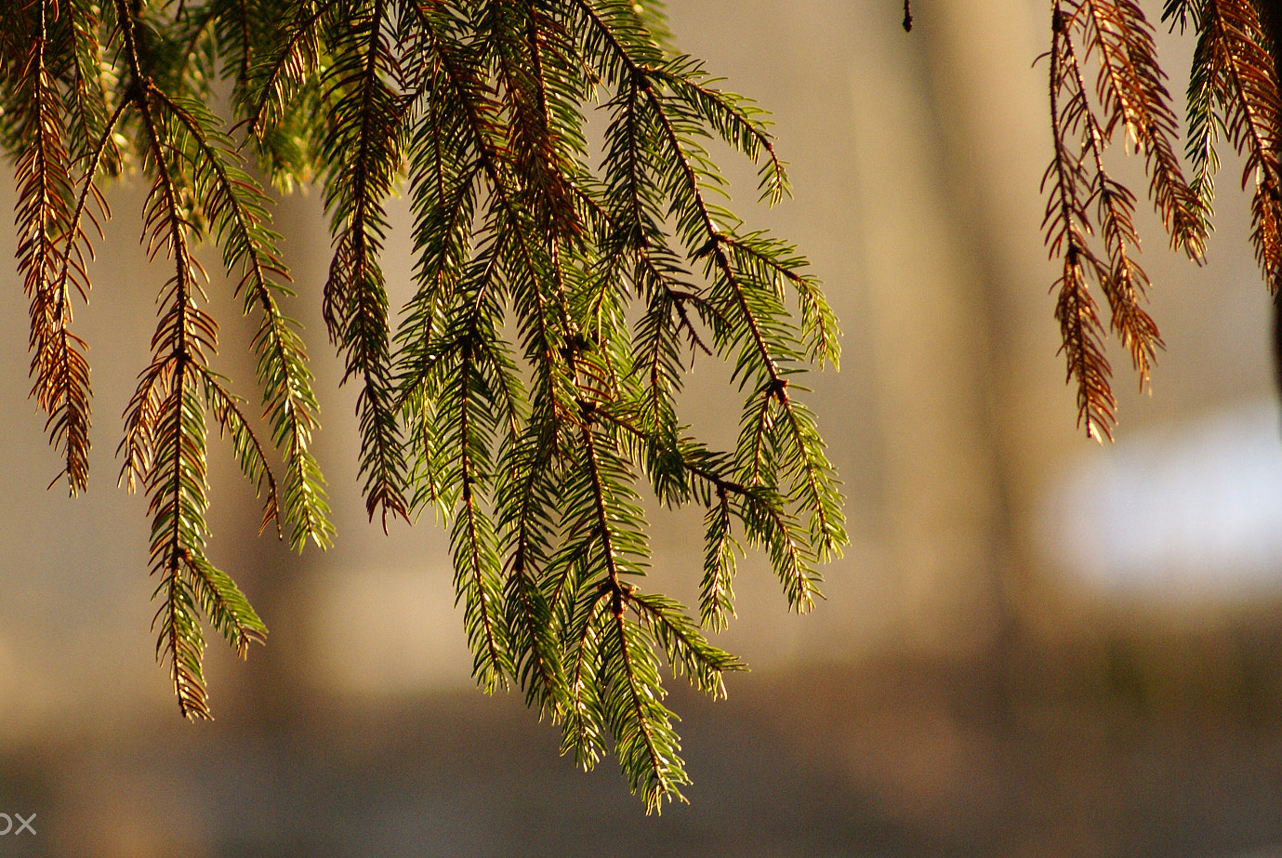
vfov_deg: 3.2
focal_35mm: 435
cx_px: 549
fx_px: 15509
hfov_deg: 4.7
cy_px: 459
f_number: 5.6
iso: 800
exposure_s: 1/250
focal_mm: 250
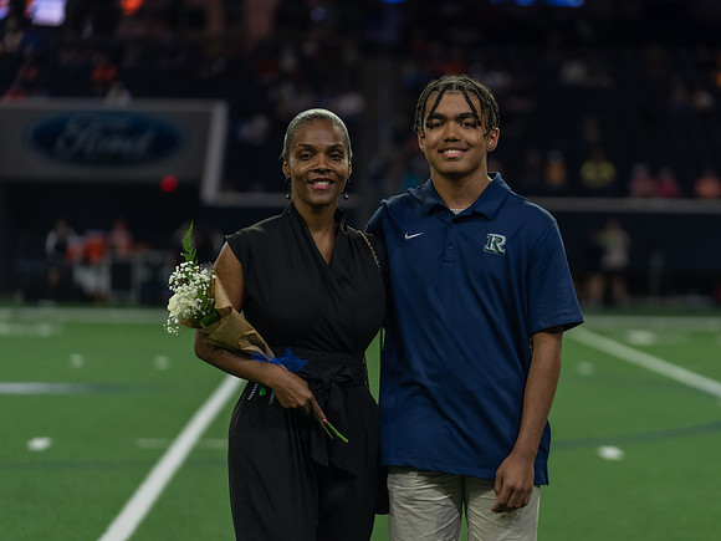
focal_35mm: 136
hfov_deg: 14.5
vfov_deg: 10.9
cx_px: 411
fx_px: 2838
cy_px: 267
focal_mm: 122
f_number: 2.8
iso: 1000
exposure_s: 1/320
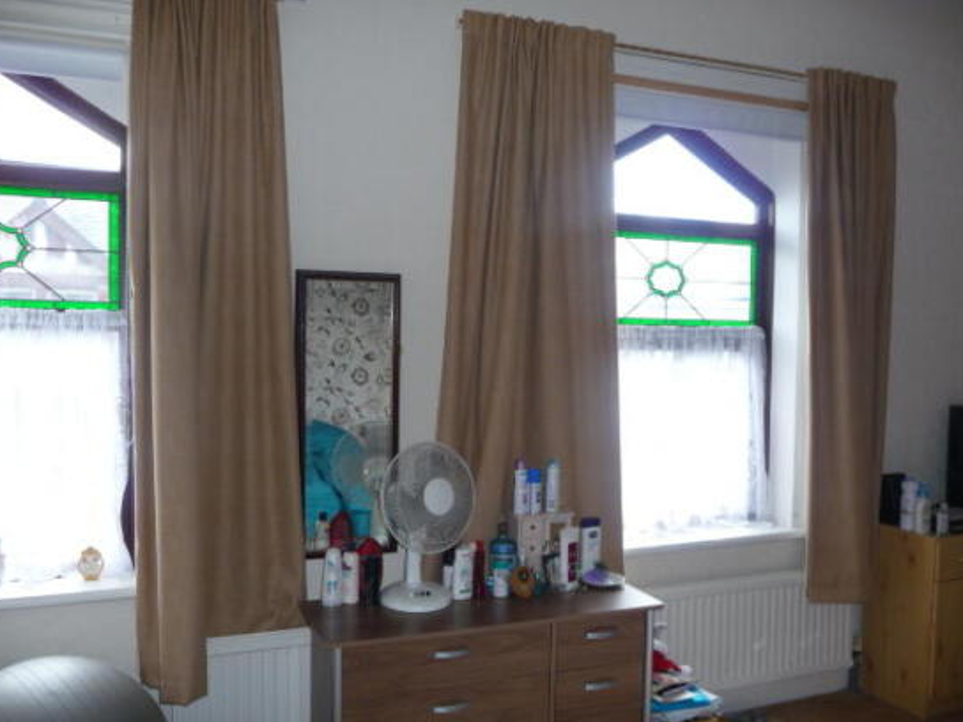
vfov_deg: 46.8
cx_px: 489
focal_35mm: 30
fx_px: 835
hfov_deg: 60.0
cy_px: 373
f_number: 3.3
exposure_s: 1/60
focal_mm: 4.7
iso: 100
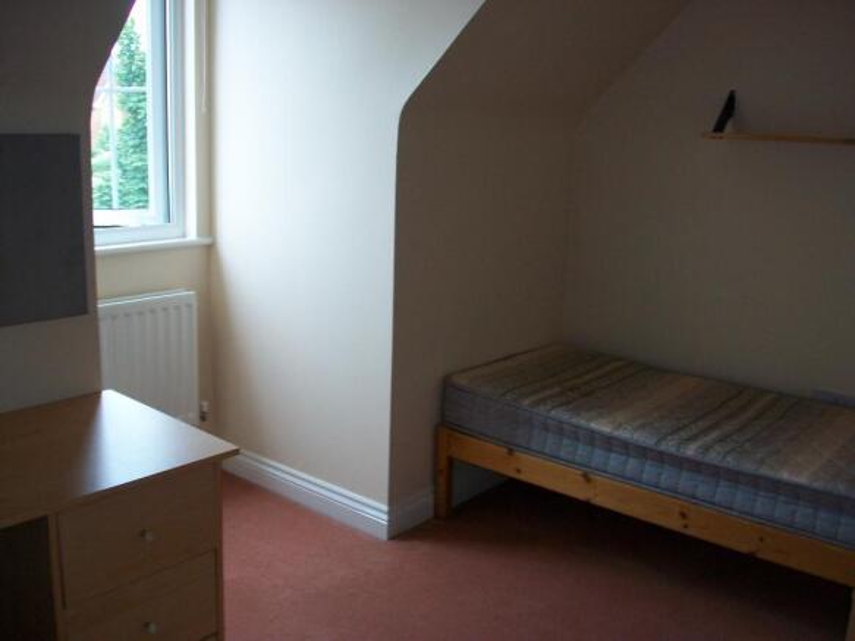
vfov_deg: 41.8
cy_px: 320
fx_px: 840
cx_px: 428
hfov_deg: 54.0
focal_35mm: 34
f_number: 2.8
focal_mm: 5.7
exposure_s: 1/80
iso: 120
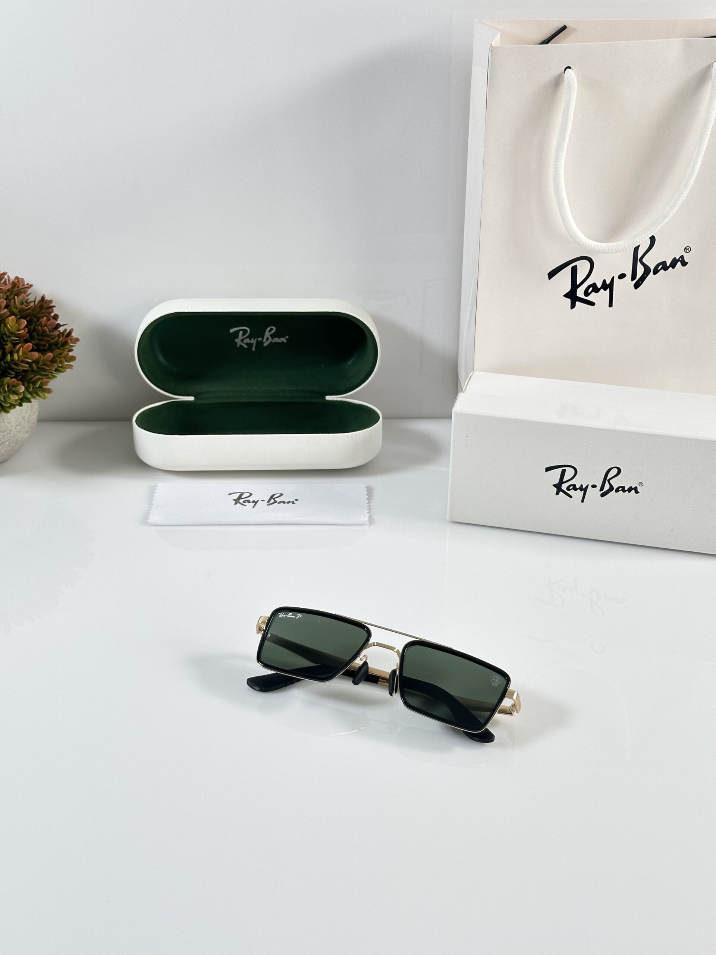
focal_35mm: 48
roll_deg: -0.9
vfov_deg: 39.7
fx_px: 1324
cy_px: 478
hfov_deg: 30.3
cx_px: 358
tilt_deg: -29.3
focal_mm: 6.86
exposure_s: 1/100
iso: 64
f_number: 1.78
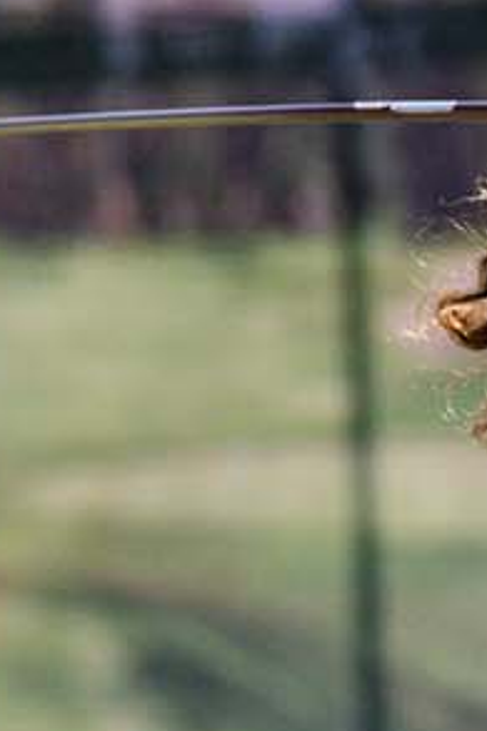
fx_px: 65005
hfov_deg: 0.4
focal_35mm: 3200
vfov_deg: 0.6
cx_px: 647
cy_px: 1048
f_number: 8
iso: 1400
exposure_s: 1/2500
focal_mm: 650
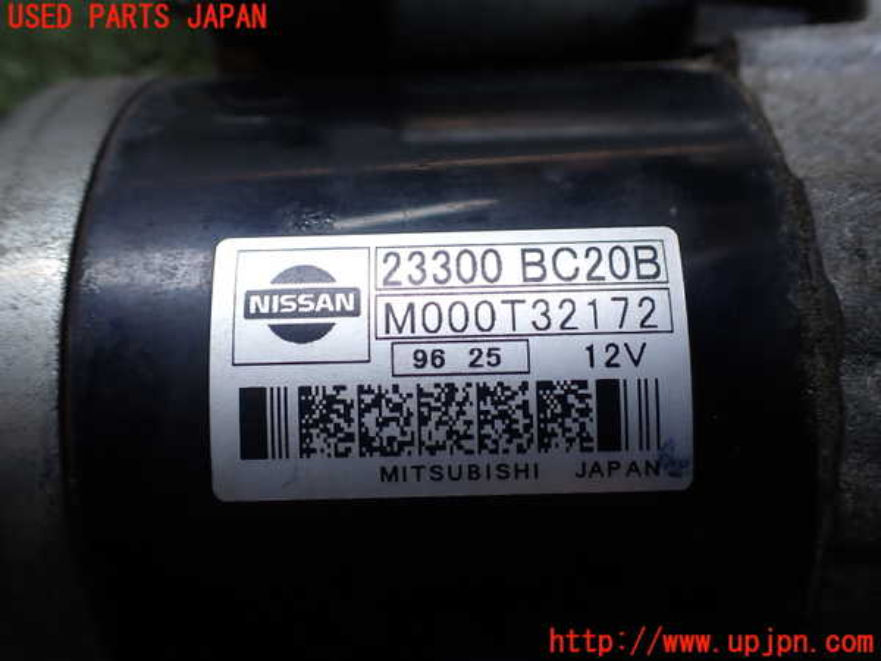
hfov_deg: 60.0
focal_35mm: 30
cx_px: 440
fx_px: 764
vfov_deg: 46.8
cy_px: 330
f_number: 2.3
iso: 125
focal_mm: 5.4
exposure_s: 1/125
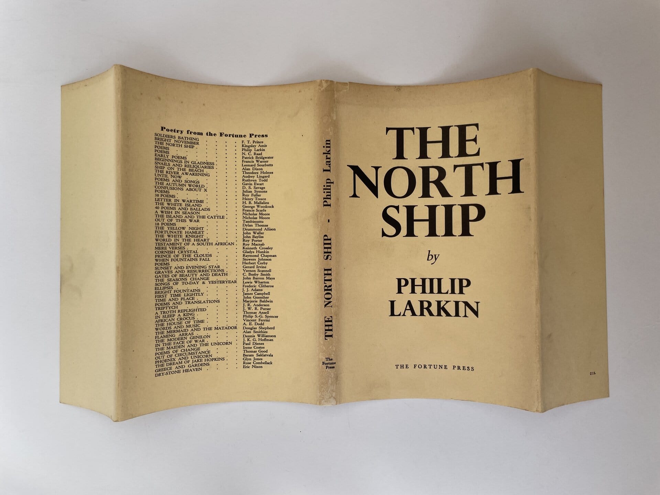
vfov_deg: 53.1
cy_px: 248
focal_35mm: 26
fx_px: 496
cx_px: 330
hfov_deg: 67.3
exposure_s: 1/698
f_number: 1.6
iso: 32
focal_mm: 4.2
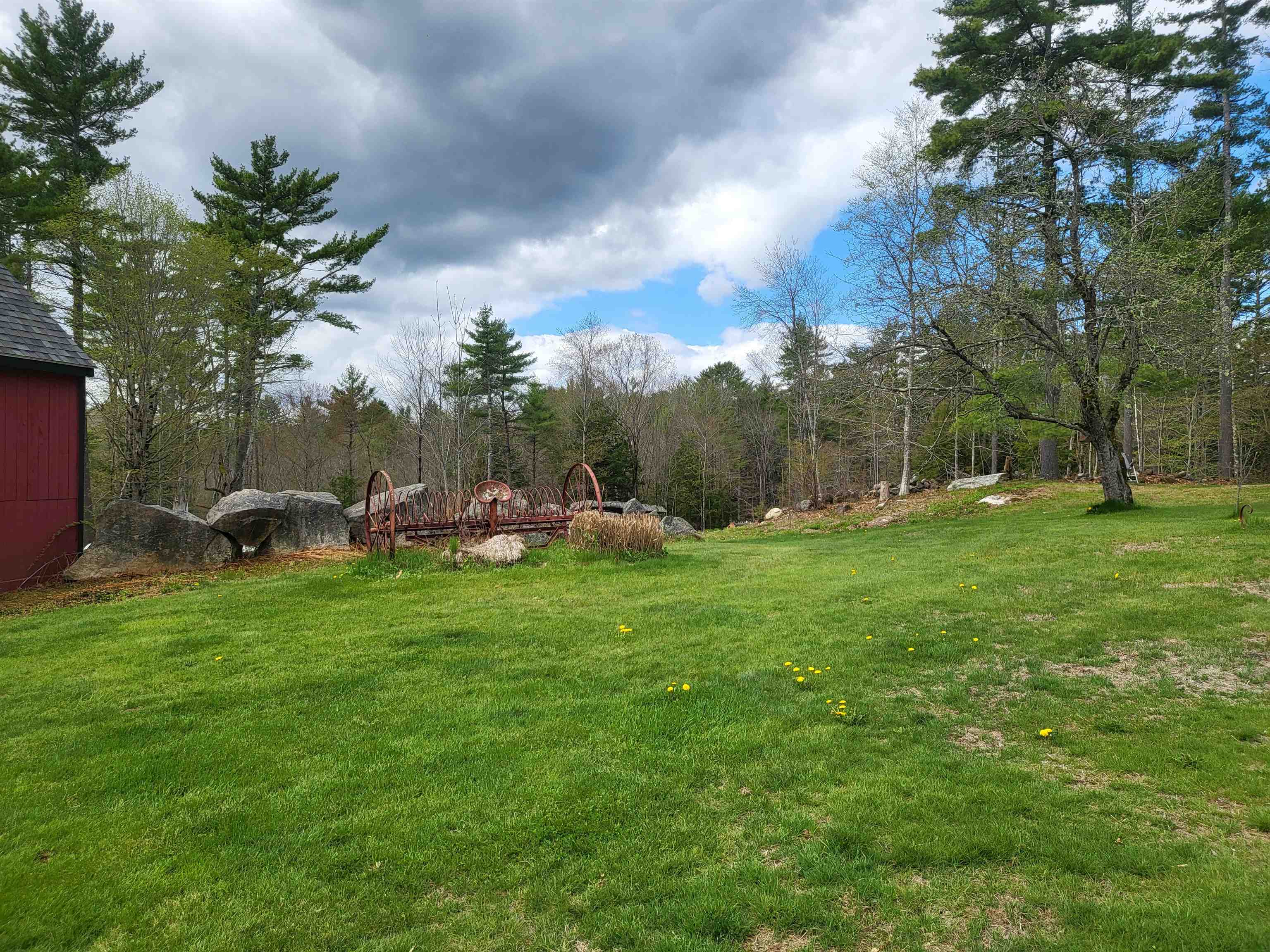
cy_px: 476
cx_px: 635
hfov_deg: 67.3
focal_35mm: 26
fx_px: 954
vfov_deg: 53.1
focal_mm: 4.25
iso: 50
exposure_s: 1/2021
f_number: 1.8
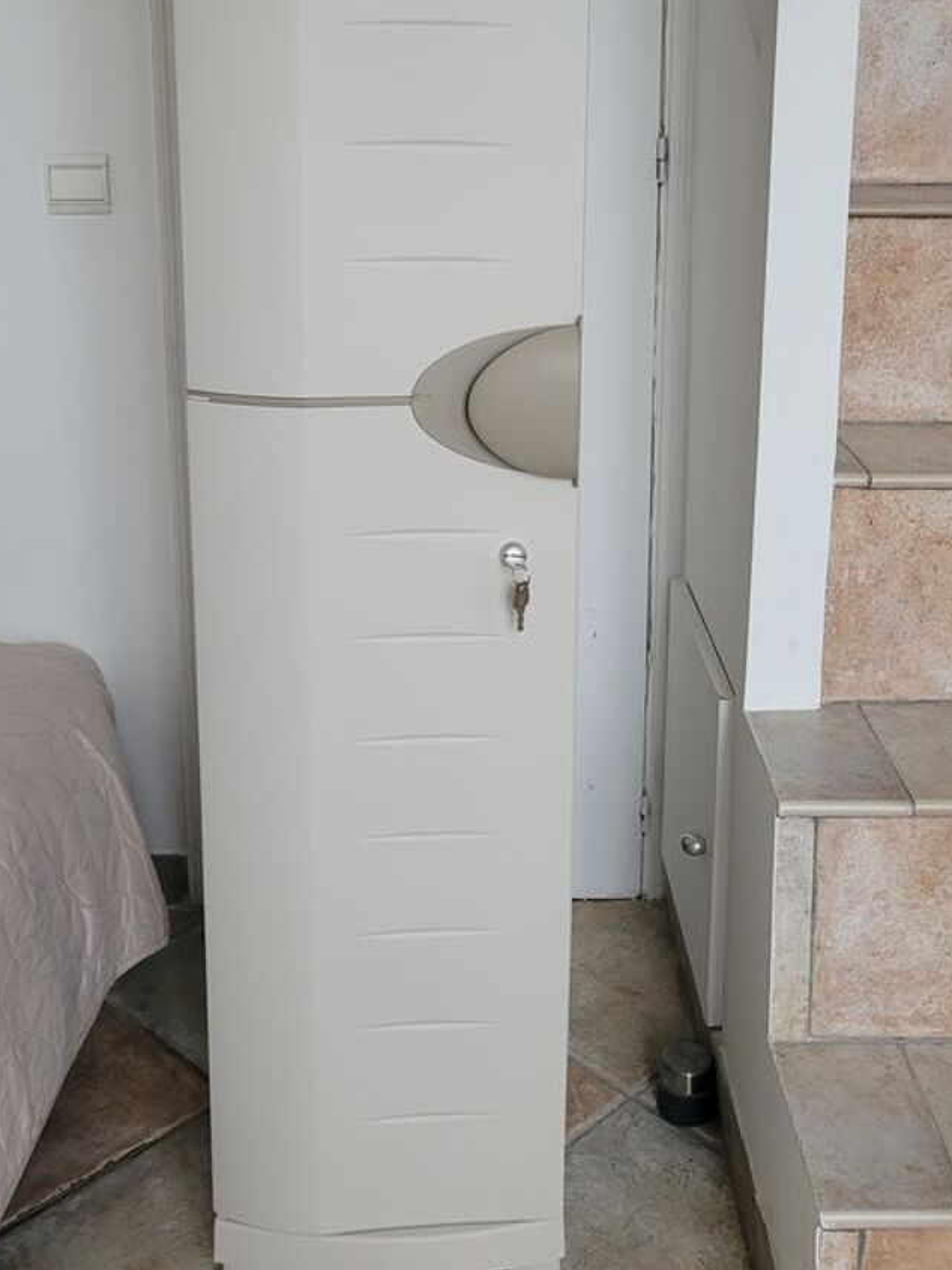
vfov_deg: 44.5
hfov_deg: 35.1
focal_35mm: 41
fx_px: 1503
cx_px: 518
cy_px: 349
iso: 250
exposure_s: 1/50
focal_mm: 5.4
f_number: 1.8
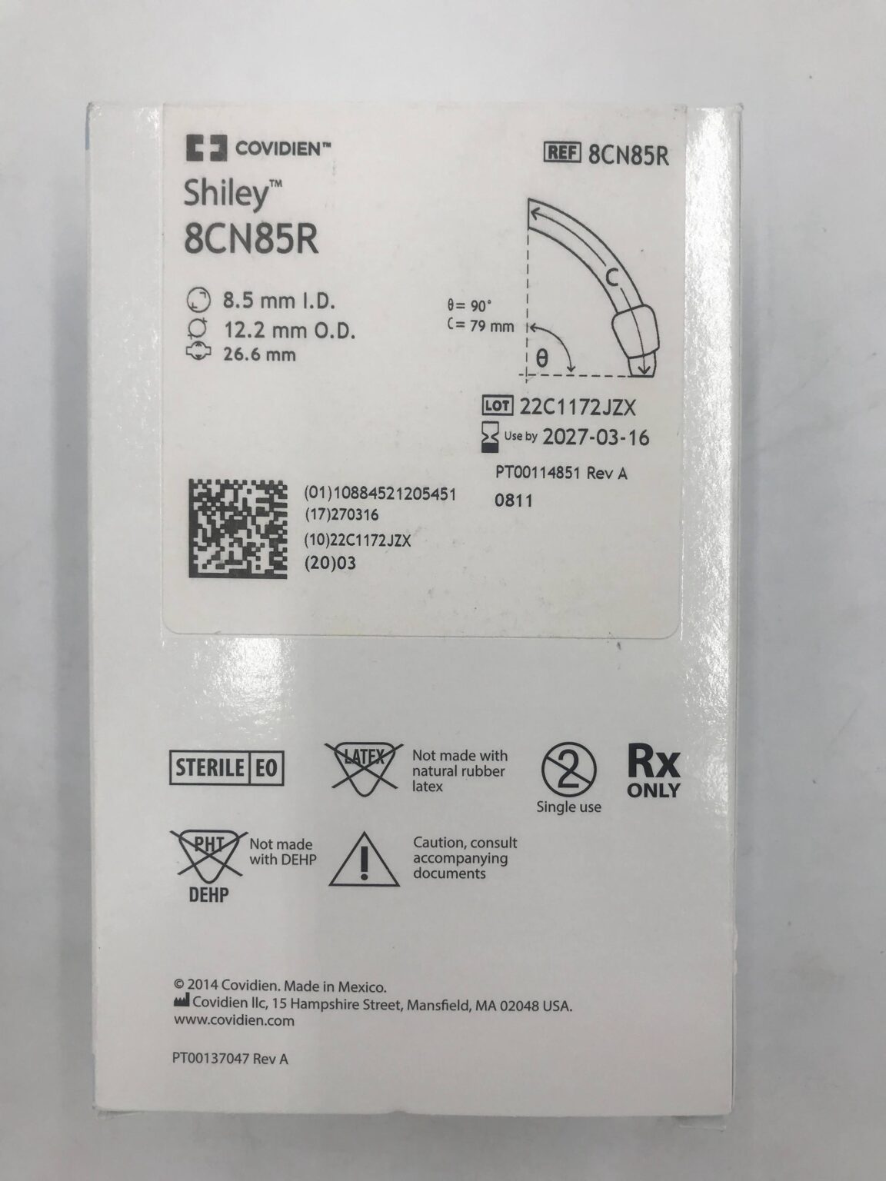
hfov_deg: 49.7
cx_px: 443
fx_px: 956
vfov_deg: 63.4
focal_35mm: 28
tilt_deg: -83.4
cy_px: 590
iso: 20
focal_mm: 3.99
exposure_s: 1/317
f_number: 1.8
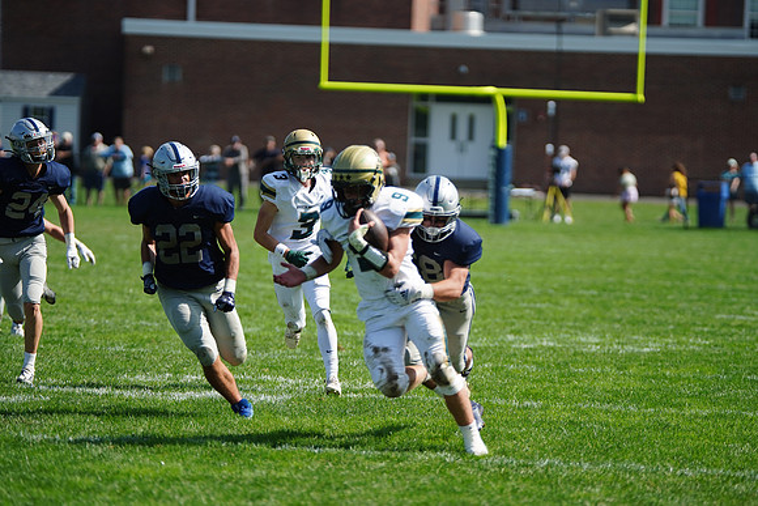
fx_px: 4149
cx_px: 379
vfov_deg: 7.0
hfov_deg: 10.4
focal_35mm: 197
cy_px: 253
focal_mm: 197
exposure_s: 1/4000
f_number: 2.8
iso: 400
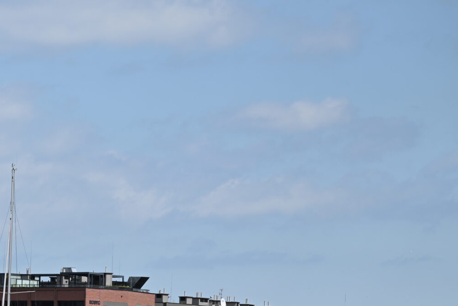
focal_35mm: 305
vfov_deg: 4.5
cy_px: 342
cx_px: -24
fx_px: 3881
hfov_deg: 6.7
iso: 100
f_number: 6.3
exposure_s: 1/640
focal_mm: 120
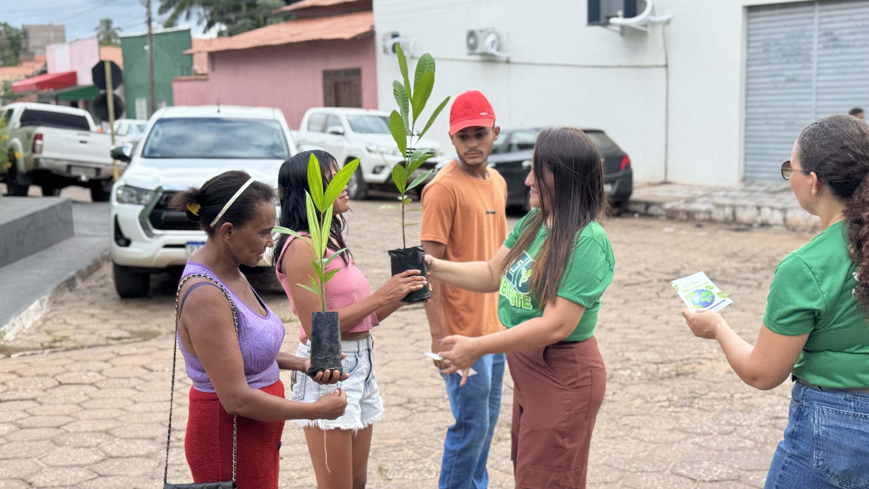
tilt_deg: -8.7
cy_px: 282
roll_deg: +0.9
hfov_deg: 39.2
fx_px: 1221
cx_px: 429
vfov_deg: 22.6
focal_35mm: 53
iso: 64
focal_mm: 6.76
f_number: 1.78
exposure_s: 1/1458
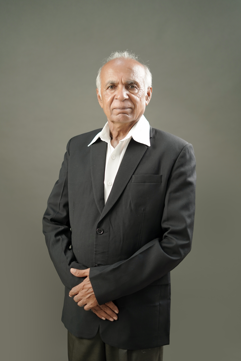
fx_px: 502
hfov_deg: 27.0
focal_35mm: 50
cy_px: 180
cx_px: 120
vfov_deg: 39.6
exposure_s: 1/200
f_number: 2
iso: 400
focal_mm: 50
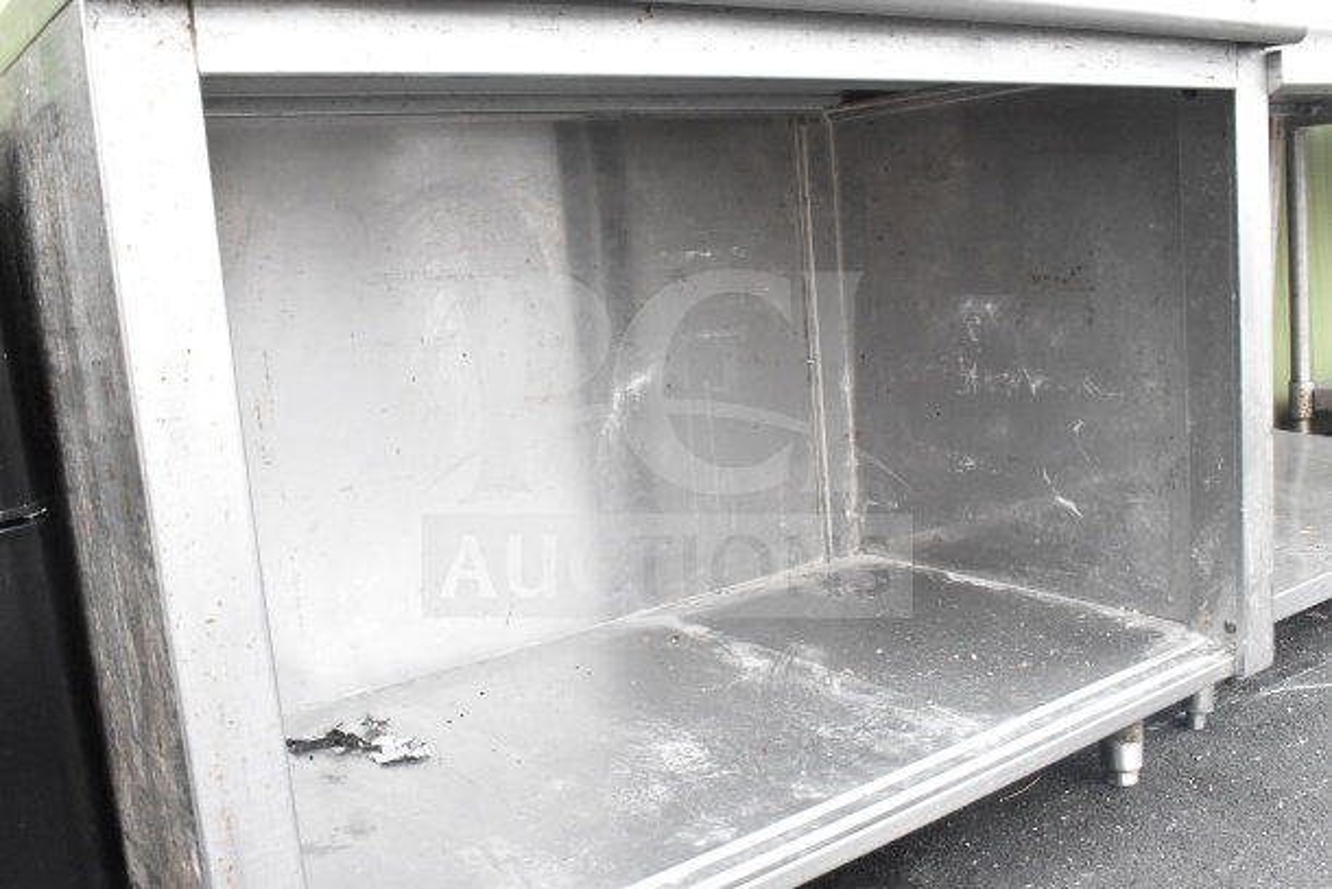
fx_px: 1221
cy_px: 444
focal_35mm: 33
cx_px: 666
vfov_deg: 40.0
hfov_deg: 57.2
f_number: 10
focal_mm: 22
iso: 6400
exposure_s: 1/400
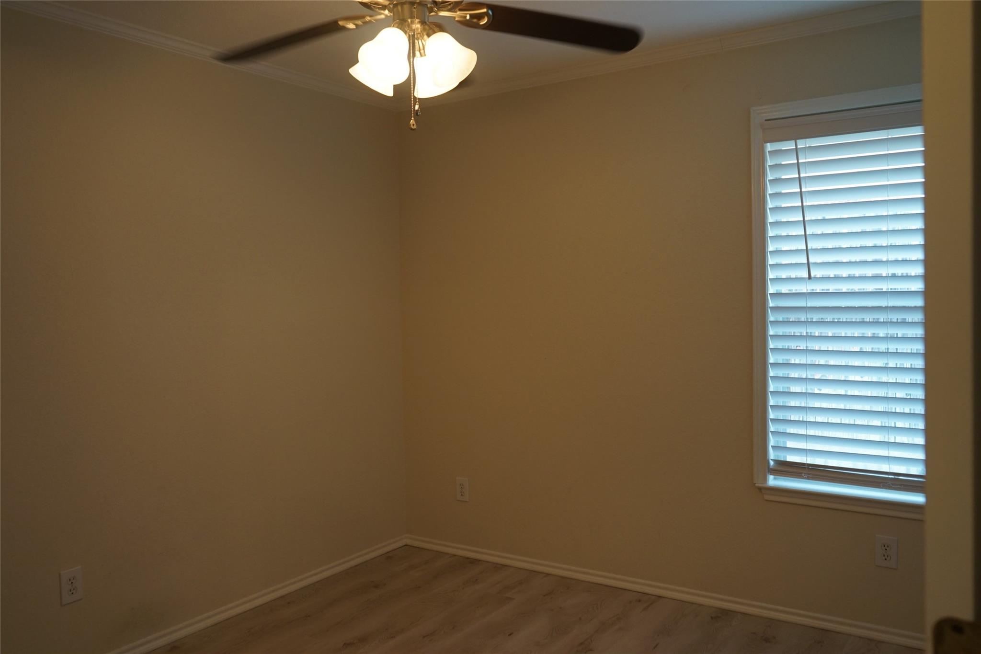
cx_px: 490
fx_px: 790
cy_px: 327
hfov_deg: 63.7
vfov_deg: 45.0
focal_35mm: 29
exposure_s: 1/60
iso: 800
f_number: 5.6
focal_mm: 29
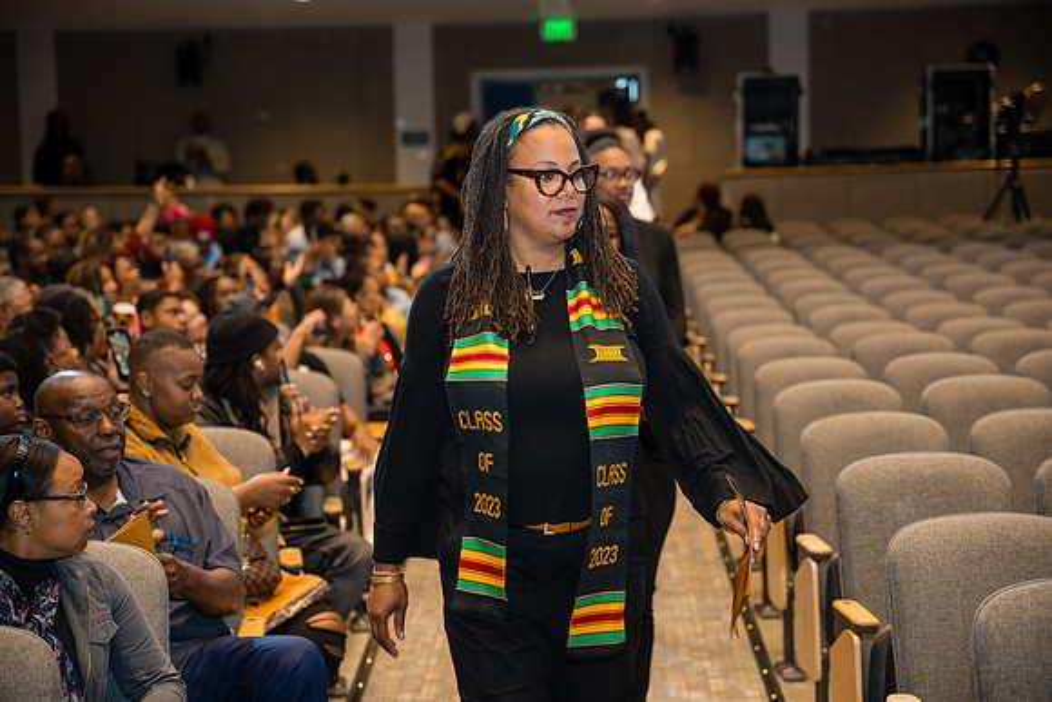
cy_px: 351
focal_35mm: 70
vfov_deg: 19.5
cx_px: 526
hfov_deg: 28.8
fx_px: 2046
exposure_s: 1/250
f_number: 2.8
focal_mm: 70
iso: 1000
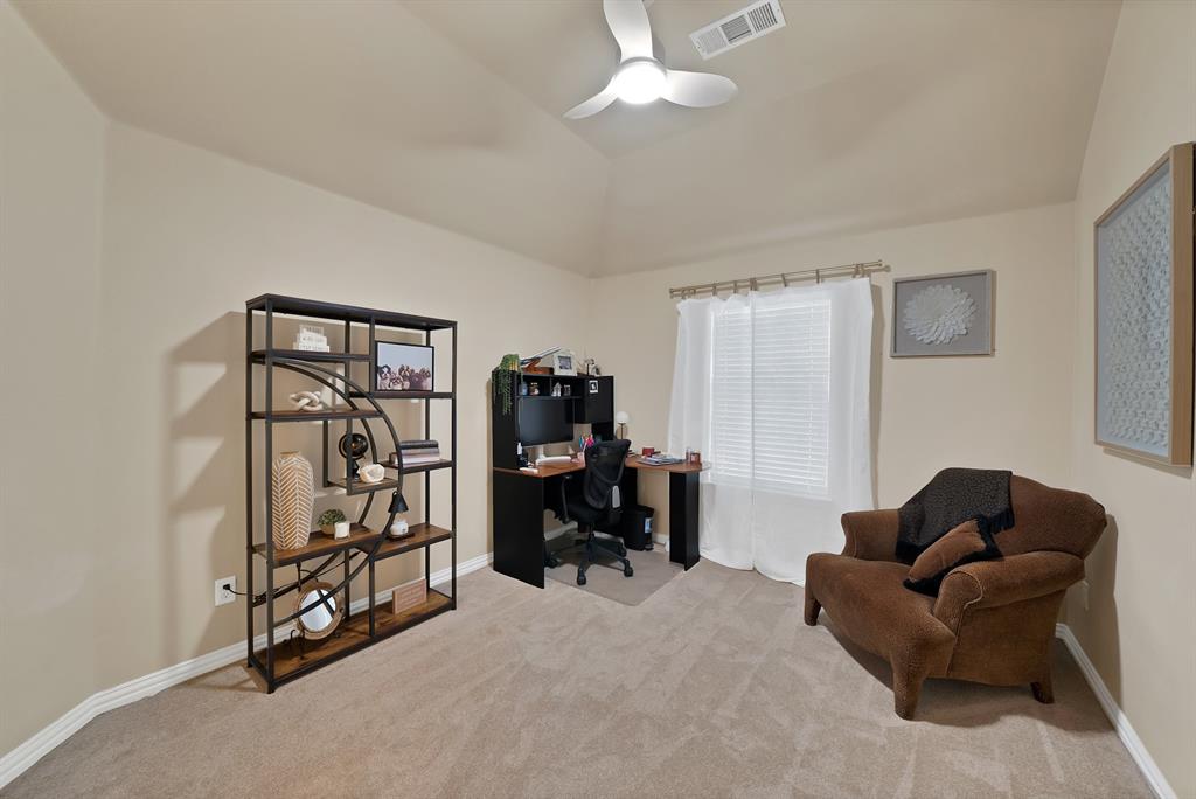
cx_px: 598
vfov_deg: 90.1
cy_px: 400
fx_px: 399
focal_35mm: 12
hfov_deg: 112.6
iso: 640
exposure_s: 1
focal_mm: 12
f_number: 9
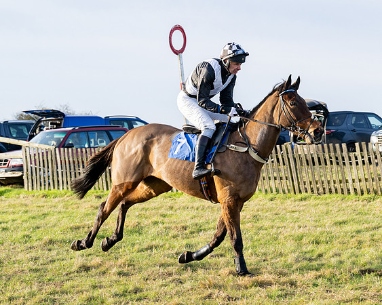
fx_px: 1290
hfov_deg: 16.7
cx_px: 289
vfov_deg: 13.5
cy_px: 155
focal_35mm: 114
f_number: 5
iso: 400
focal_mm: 70
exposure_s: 1/1250
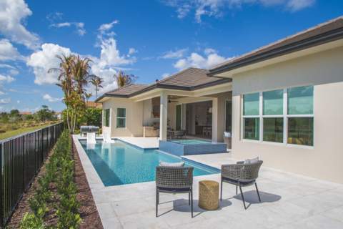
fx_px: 200
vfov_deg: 59.5
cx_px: 172
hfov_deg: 81.2
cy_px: 114
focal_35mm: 21
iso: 320
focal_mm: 14
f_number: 6.3
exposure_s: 1/1600
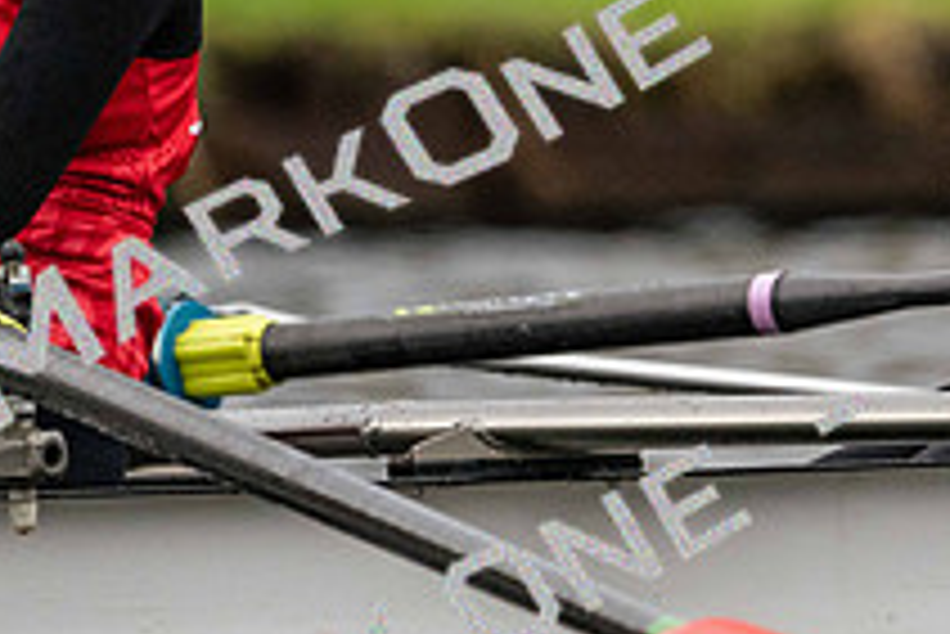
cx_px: 576
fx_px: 29047
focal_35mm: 1100
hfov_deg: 1.9
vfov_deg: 1.3
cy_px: -38
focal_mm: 400
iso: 3600
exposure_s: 1/2000
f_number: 4.5
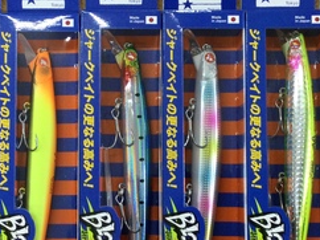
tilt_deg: -85.5
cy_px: 118
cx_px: 123
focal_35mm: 77
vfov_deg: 19.1
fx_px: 711
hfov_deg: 25.3
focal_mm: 3.3
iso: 32
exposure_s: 1/30
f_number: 2.4
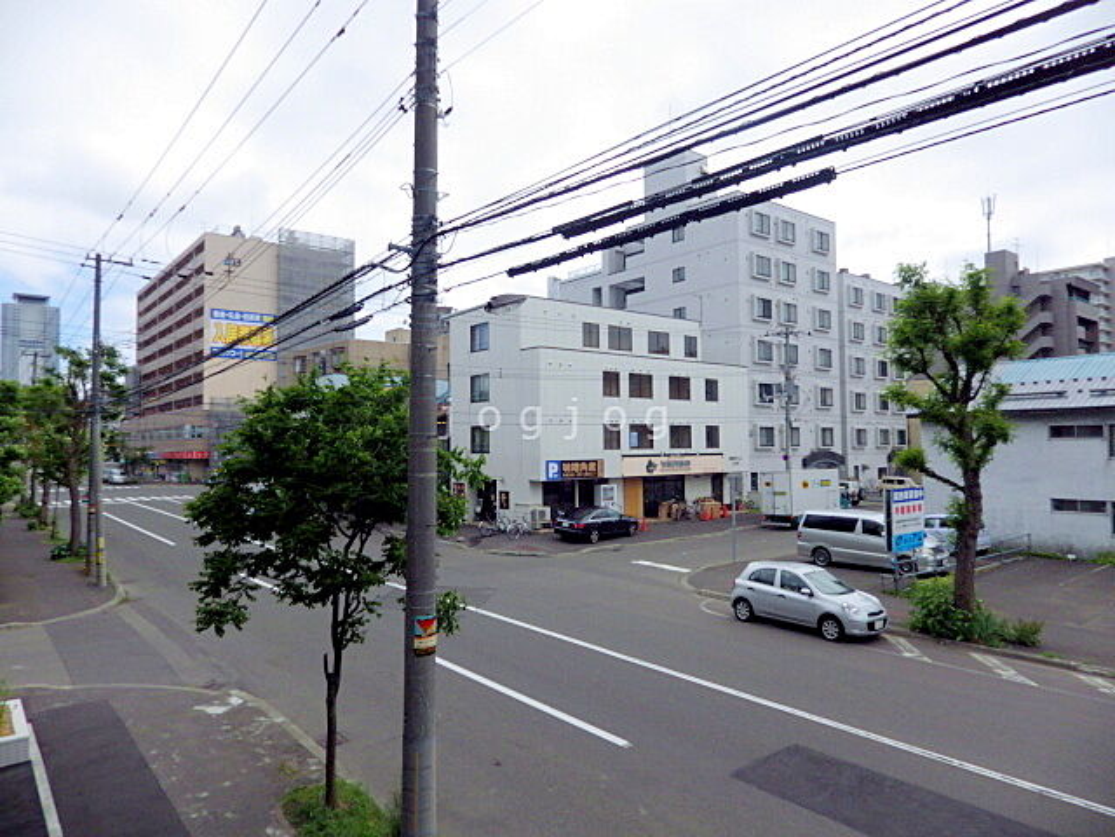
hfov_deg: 76.4
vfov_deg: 61.1
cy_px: 418
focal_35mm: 22
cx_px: 558
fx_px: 709
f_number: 9.7
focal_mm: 4
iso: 100
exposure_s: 1/160
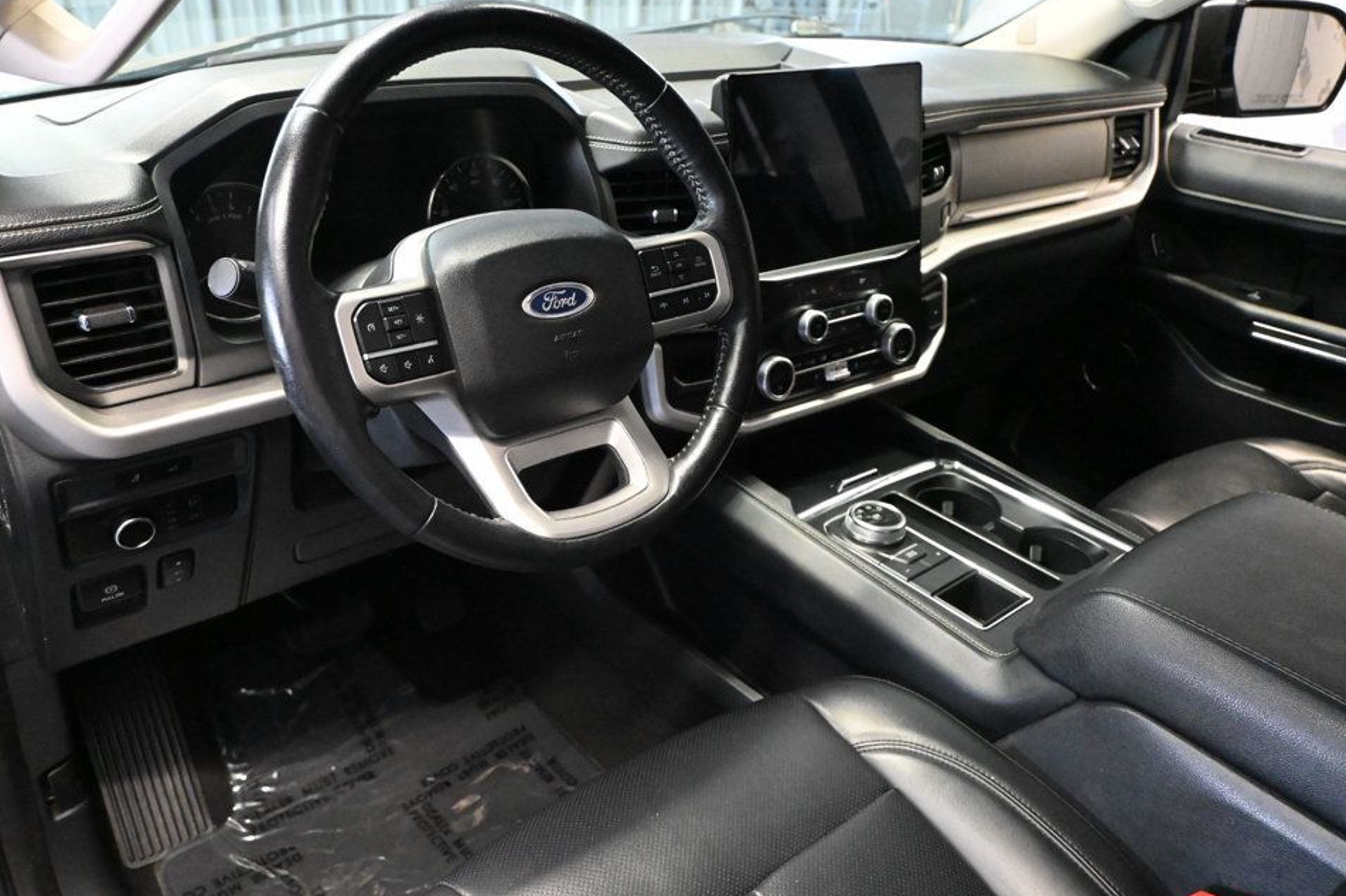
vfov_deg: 46.0
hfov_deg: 64.9
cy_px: 463
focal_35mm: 28
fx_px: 1056
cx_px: 633
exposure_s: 1/60
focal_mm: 17.5
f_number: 3.5
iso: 11400
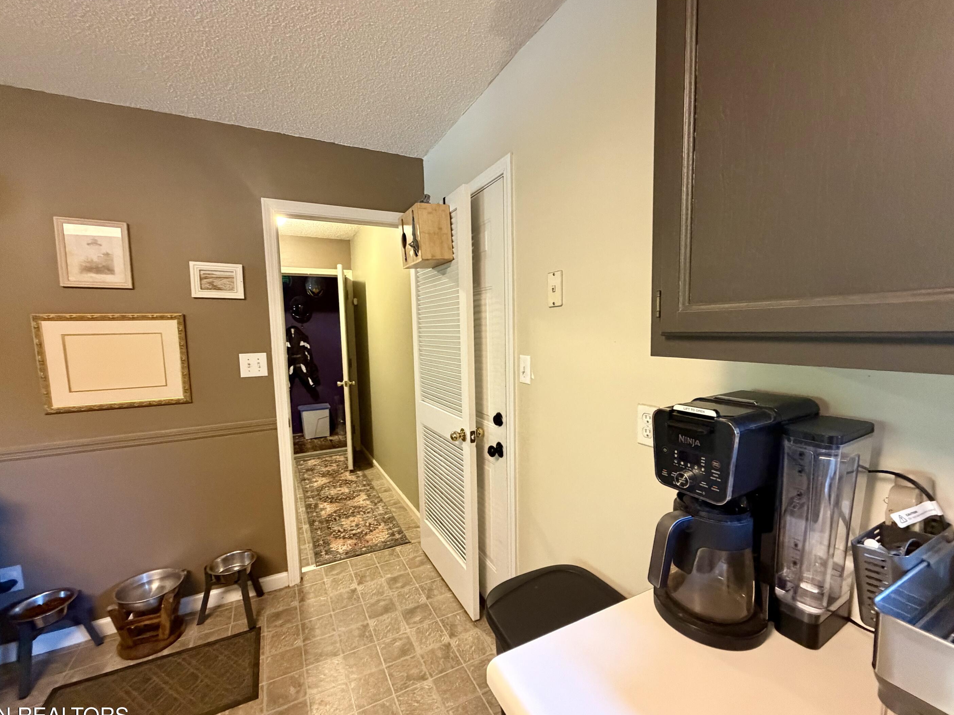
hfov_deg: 98.2
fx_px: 413
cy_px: 368
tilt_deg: -4.6
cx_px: 478
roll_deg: +0.7
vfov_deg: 81.7
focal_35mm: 15
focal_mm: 2.22
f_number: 2.2
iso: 640
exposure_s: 1/60
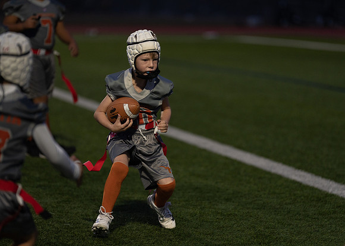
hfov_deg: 9.6
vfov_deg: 6.9
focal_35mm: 210
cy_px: 123
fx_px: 2053
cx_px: 172
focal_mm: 200
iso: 1250
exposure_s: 1/800
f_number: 2.8
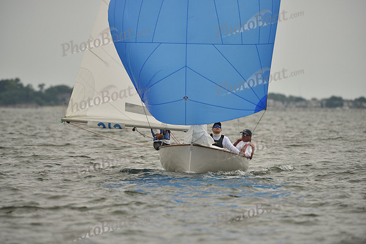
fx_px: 4067
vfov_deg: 3.4
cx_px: 183
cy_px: 122
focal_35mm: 400
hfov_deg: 5.2
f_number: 5
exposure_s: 1/1250
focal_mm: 400
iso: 320
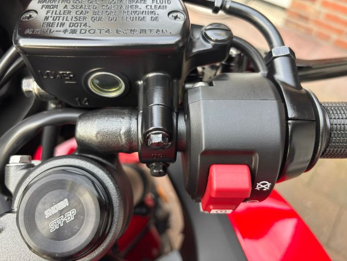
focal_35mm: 26
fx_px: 261
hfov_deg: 67.3
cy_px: 130
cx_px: 174
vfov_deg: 53.1
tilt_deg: -52.8
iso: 125
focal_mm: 5.96
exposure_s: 1/79
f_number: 1.6
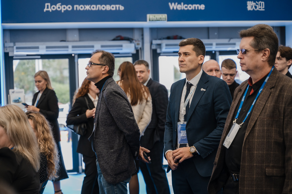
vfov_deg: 18.2
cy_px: 97
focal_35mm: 75
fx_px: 608
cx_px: 146
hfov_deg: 27.0
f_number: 3.2
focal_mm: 75
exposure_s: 1/500
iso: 1600
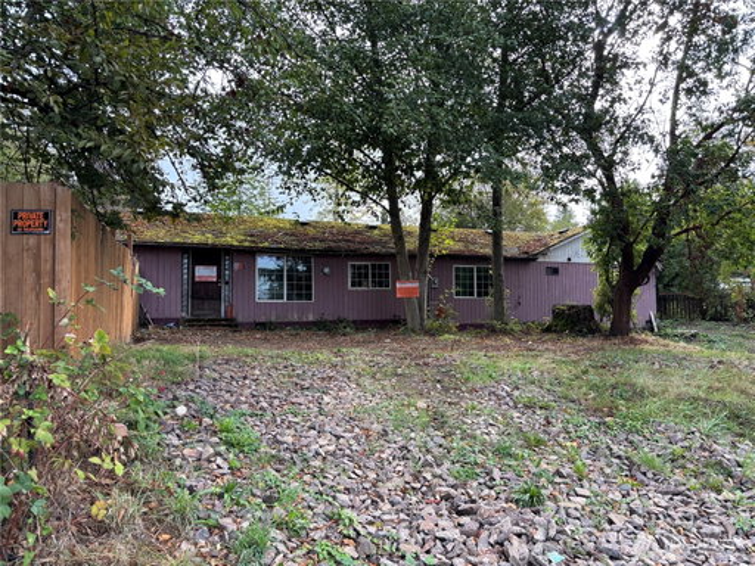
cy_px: 283
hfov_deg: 67.3
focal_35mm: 26
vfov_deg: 53.1
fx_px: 567
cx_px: 378
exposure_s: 1/275
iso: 50
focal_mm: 5.96
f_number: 1.6
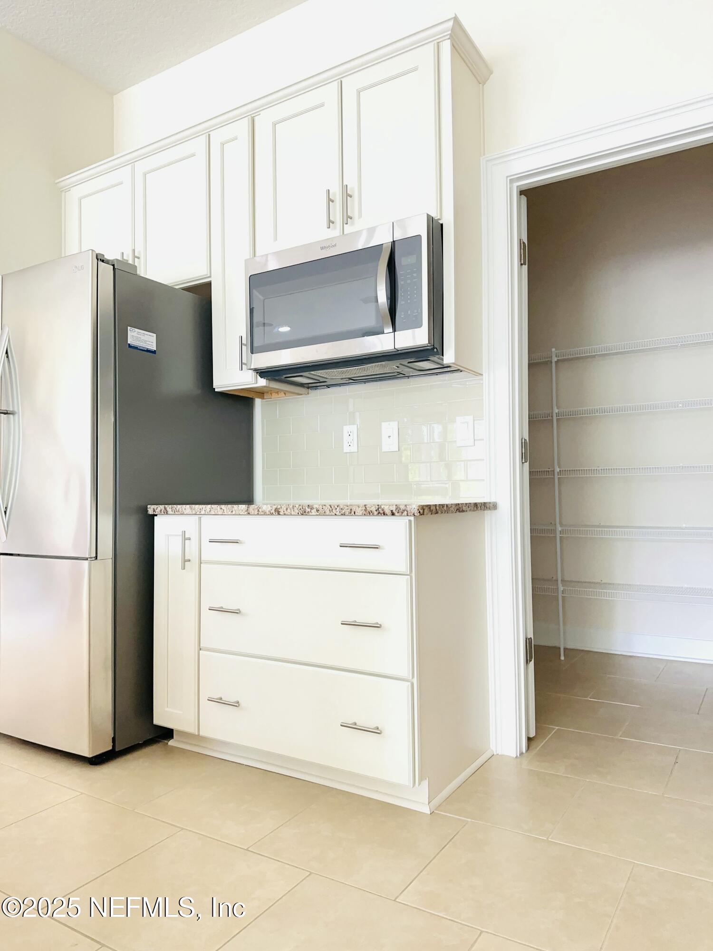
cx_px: 356
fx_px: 659
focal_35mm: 24
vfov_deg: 71.6
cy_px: 476
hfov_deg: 56.8
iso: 500
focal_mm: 6.86
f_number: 1.78
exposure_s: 1/60
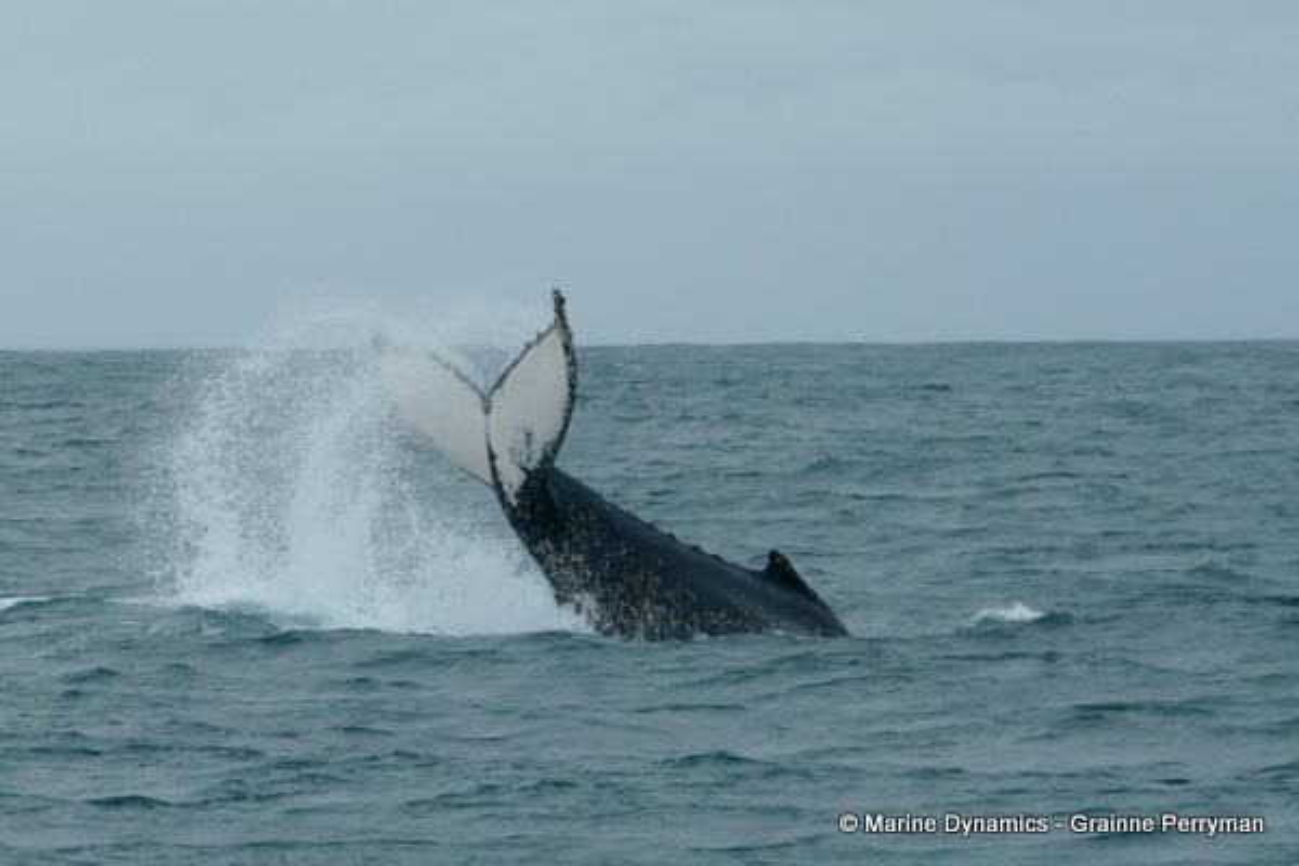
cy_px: 433
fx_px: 6494
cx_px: 650
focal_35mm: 180
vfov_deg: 7.6
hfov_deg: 11.4
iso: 125
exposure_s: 1/500
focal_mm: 65.81
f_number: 4
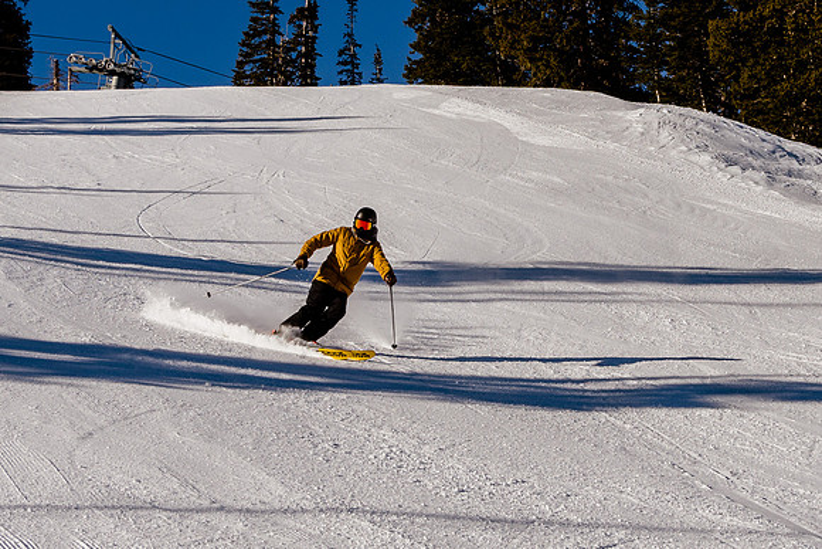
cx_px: 558
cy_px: 234
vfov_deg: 12.2
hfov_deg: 18.2
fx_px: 2564
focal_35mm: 112
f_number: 8
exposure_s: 1/1250
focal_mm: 35
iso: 160
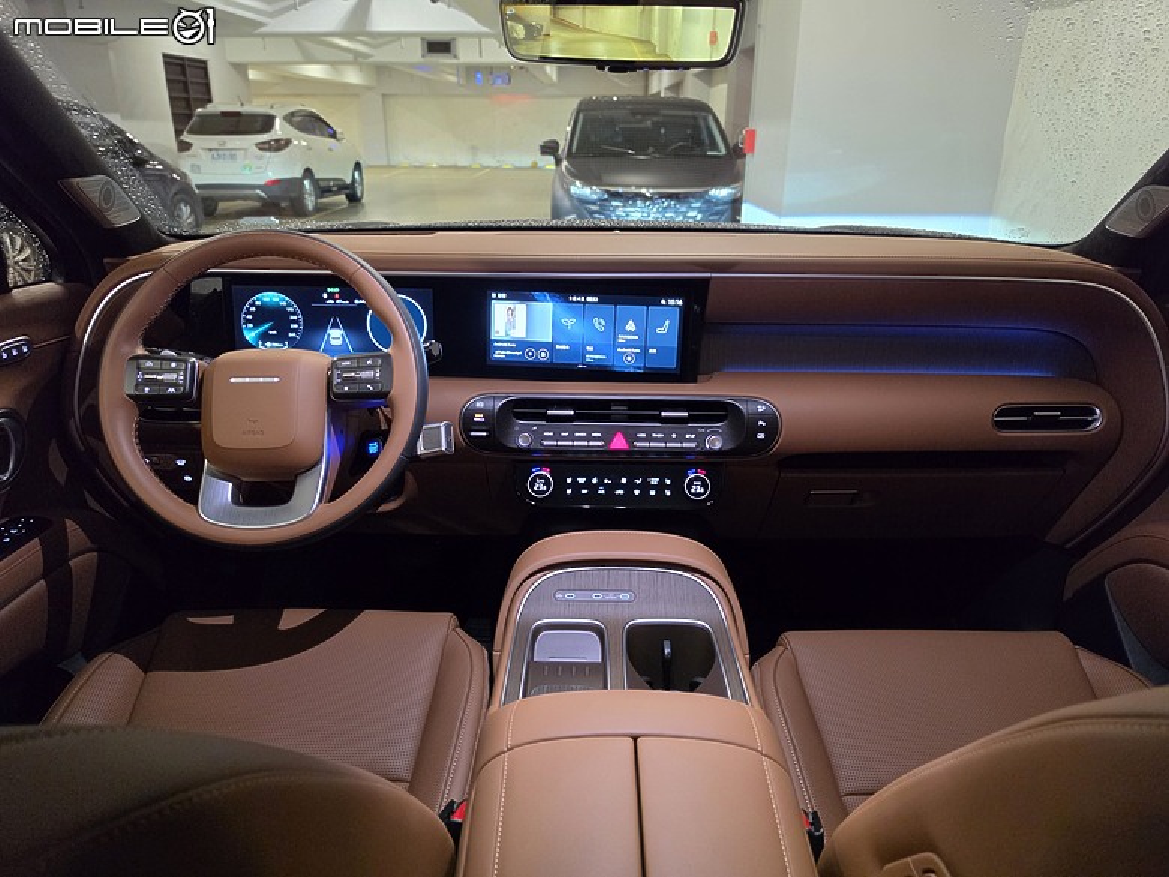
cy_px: 438
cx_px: 584
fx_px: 777
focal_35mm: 23
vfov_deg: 58.9
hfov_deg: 73.9
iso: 800
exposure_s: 1/120
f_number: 1.4
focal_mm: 6.5
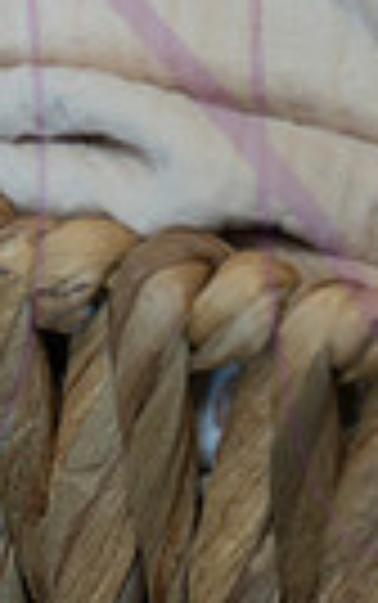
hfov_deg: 6.5
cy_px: -276
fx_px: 3257
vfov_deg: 10.3
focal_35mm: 198
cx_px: 675
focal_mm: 43
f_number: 4.5
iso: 3200
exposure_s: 1/320
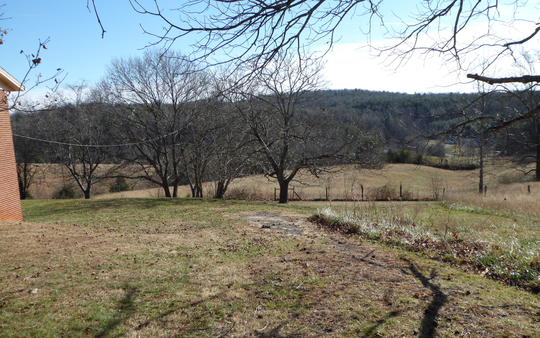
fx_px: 486
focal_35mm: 33
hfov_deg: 58.1
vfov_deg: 38.3
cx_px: 271
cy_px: 187
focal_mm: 5.4
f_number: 3.5
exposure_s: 1/640
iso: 100
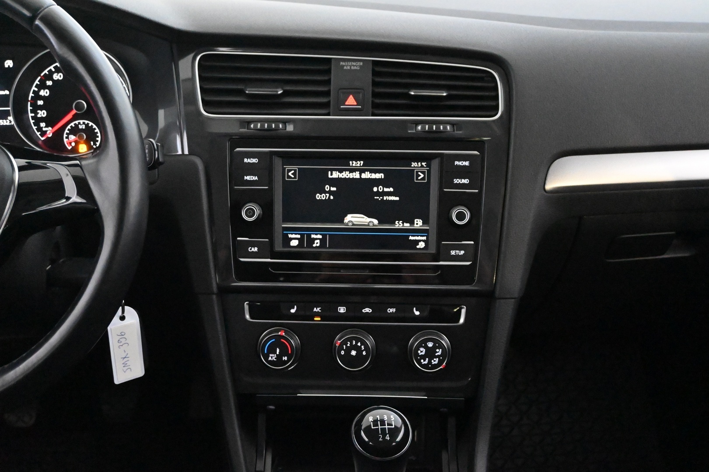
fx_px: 886
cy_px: 236
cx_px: 354
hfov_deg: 43.6
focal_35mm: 45
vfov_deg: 29.9
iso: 18000
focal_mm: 30
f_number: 4.8
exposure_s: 1/50
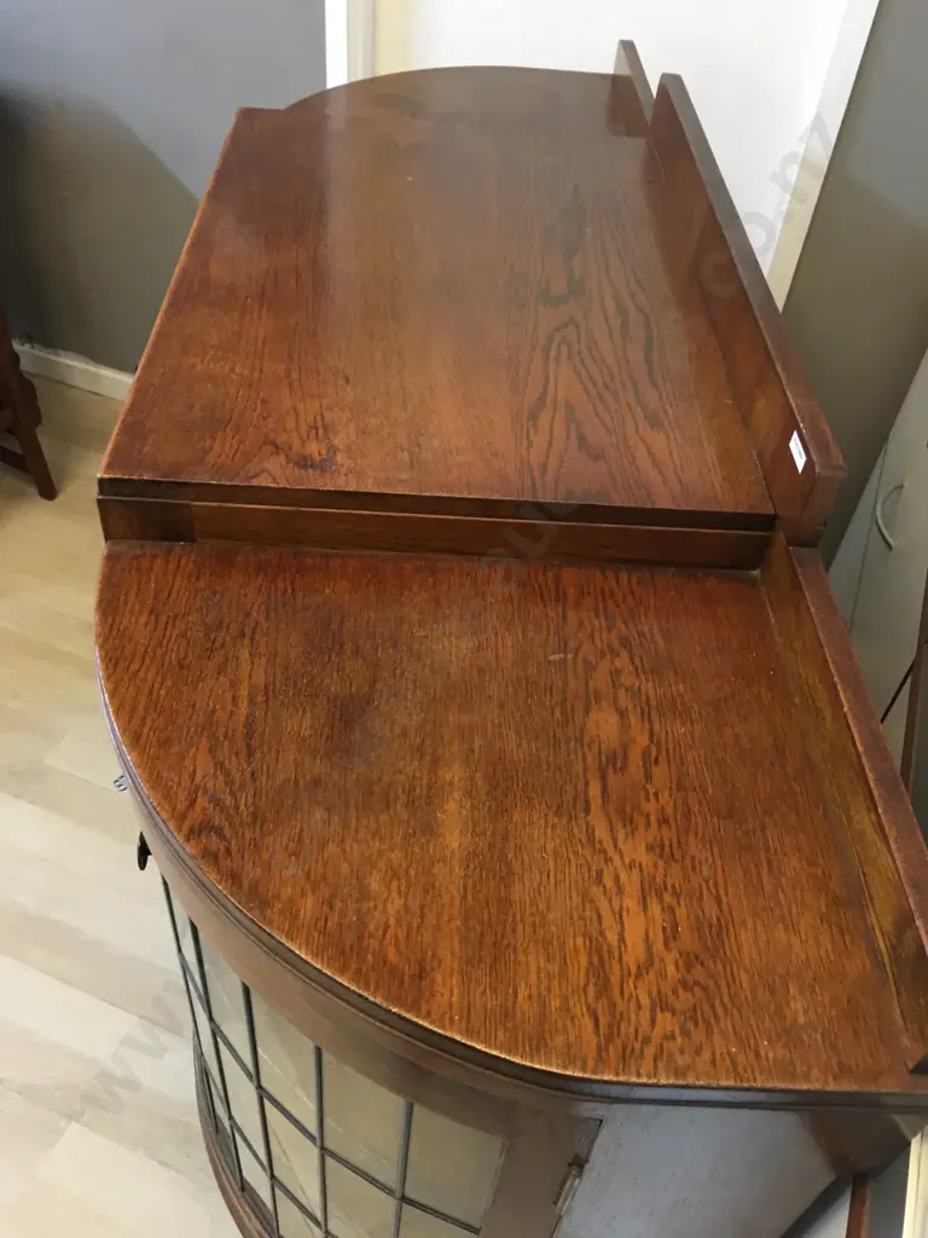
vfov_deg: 61.7
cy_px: 619
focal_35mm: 29
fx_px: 1037
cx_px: 464
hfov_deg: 48.2
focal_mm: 4.15
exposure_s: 1/25
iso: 250
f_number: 2.2
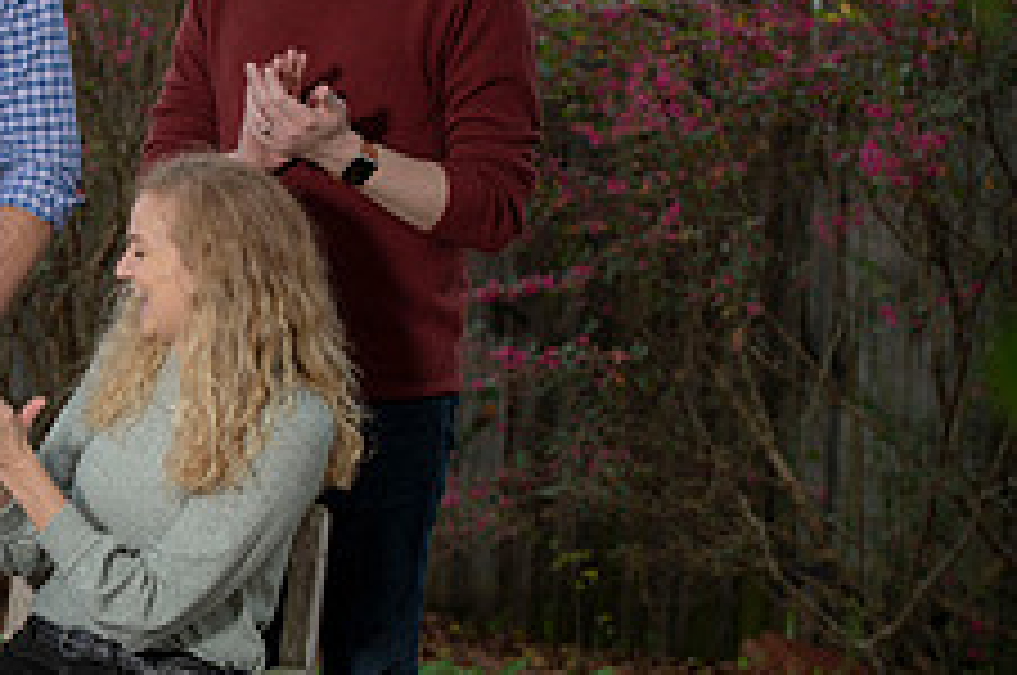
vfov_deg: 7.6
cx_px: -72
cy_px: 410
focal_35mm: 180
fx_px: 5078
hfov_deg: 11.3
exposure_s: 1/200
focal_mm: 70
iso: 160
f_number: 4
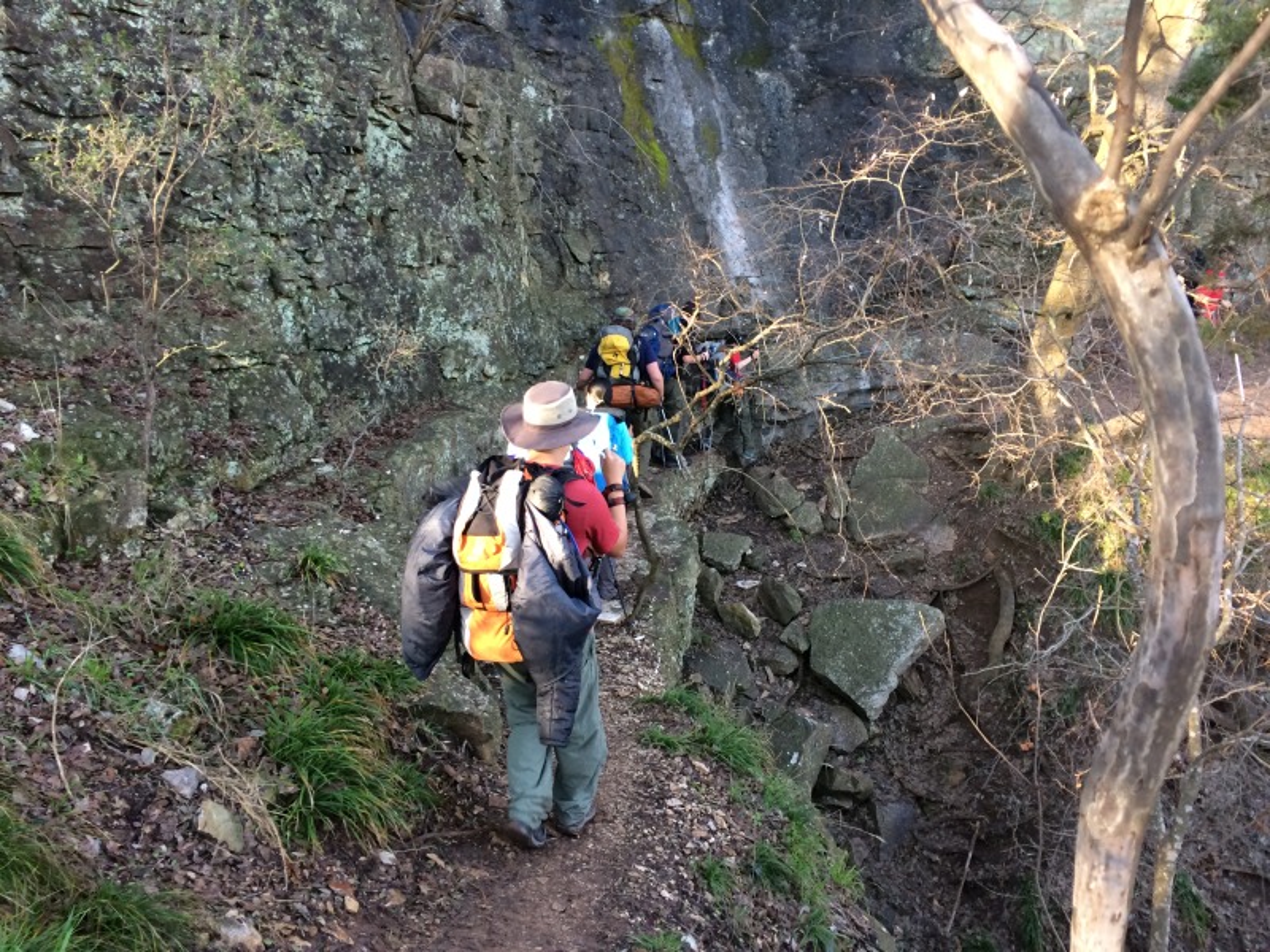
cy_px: 476
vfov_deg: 48.2
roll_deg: +1.7
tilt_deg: -18.5
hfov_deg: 61.7
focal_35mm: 29
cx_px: 635
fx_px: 1064
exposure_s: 1/30
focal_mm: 4.15
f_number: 2.2
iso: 32
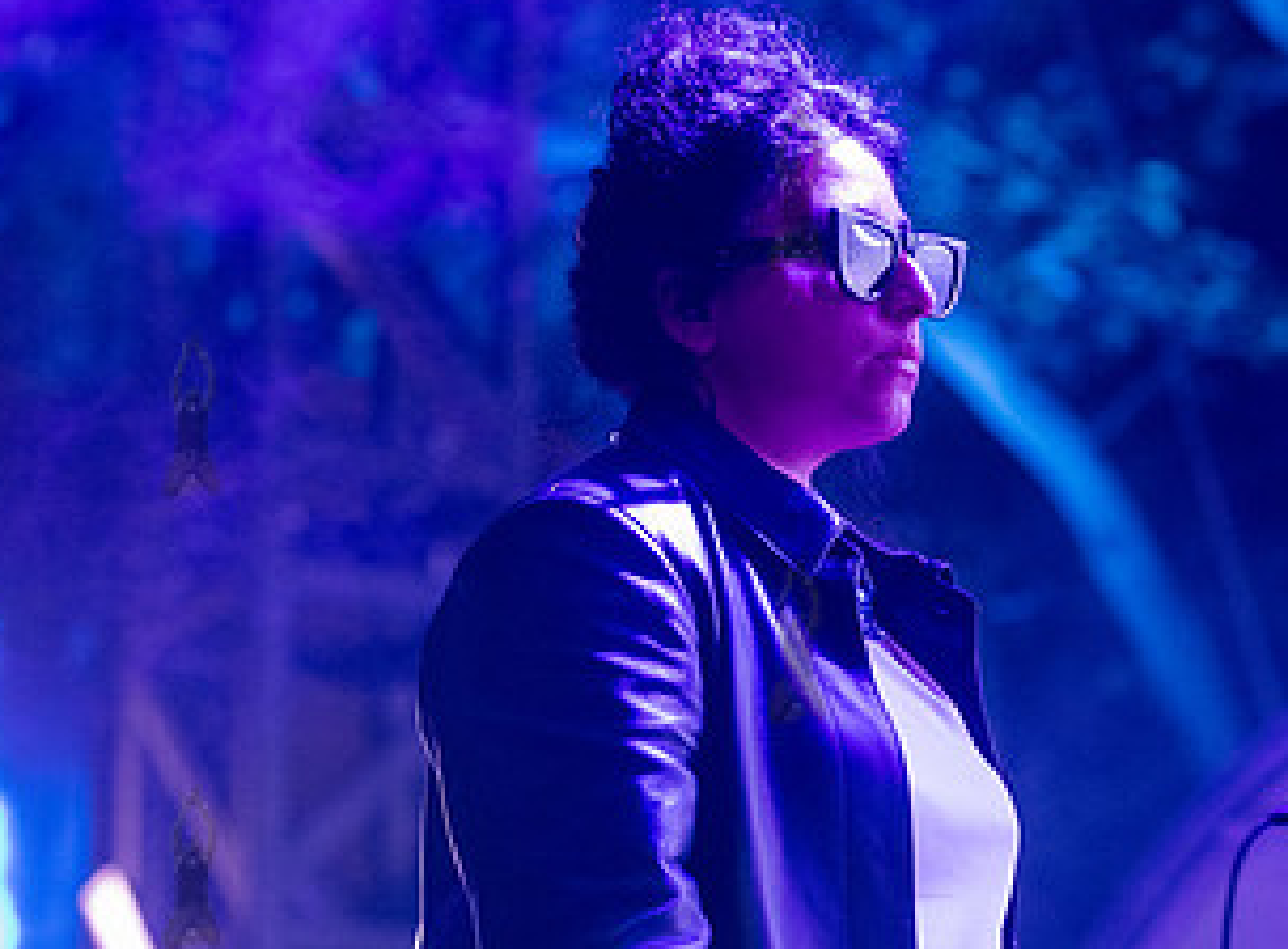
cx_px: 776
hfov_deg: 9.0
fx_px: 8171
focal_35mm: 221
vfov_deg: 6.6
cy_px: 632
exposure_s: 1/125
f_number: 4
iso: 5000
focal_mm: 100
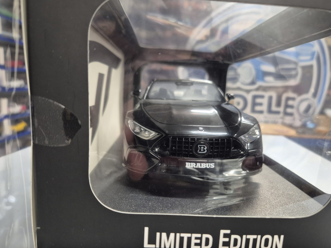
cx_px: 178
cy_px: 136
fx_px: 249
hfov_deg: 67.2
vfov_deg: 53.0
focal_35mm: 26
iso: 400
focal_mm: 5.4
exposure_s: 1/100
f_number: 1.8
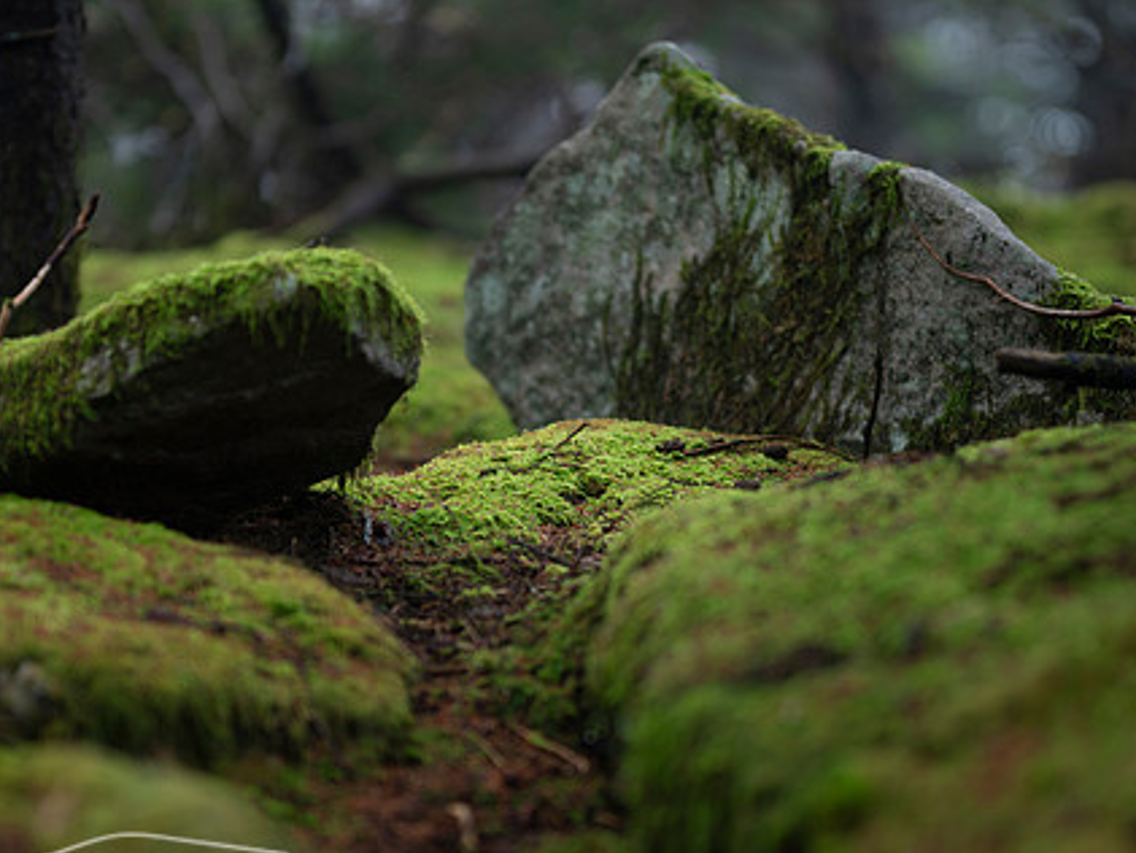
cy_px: 490
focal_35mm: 135
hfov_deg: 14.6
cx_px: 491
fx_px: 4432
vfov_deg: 11.0
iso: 80
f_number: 1.4
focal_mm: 85
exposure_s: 1/10
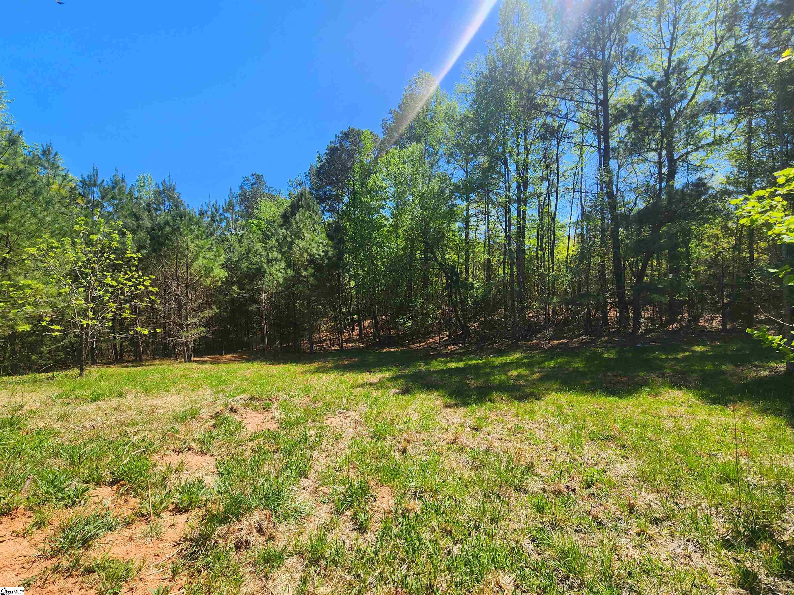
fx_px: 298
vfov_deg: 89.9
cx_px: 397
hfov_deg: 106.2
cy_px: 298
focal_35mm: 13
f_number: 2.2
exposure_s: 1/1111
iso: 50
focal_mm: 2.2
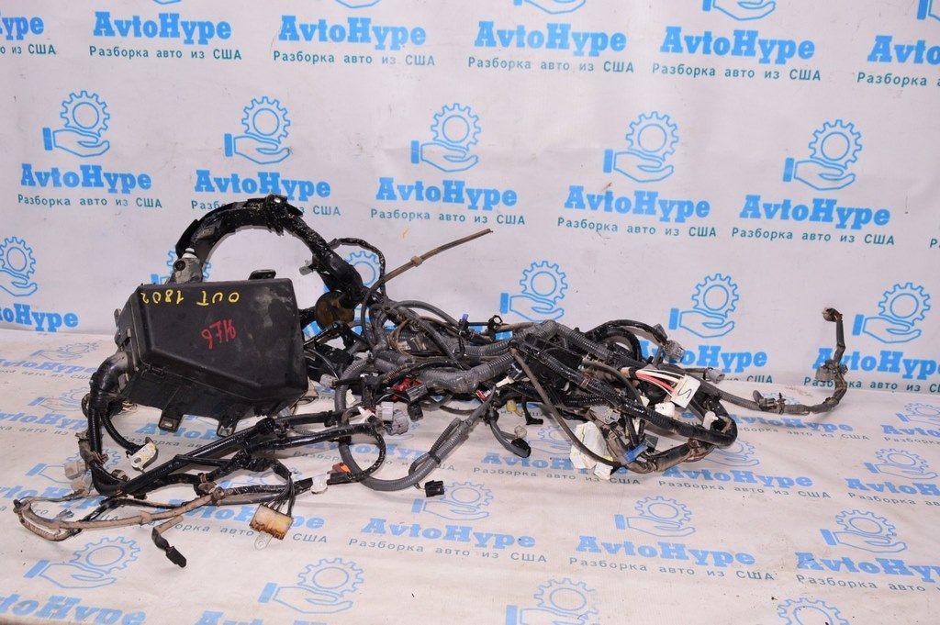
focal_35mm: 30
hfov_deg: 62.0
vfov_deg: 43.5
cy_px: 312
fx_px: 783
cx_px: 470
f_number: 8
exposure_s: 1/125
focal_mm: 20
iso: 1600
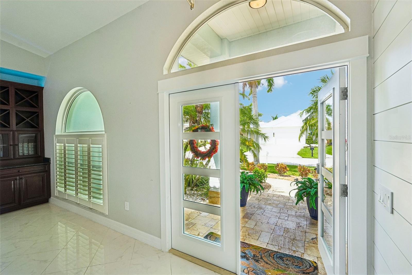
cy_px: 138
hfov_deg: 95.0
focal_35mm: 16
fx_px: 189
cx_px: 206
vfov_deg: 72.0
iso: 400
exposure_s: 1/200
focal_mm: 16.5
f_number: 8
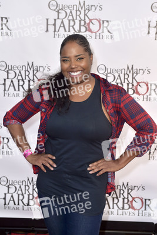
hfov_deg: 20.6
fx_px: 431
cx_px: 78
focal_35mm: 66
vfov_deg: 30.5
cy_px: 118
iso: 250
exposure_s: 1/250
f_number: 5.6
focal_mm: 66
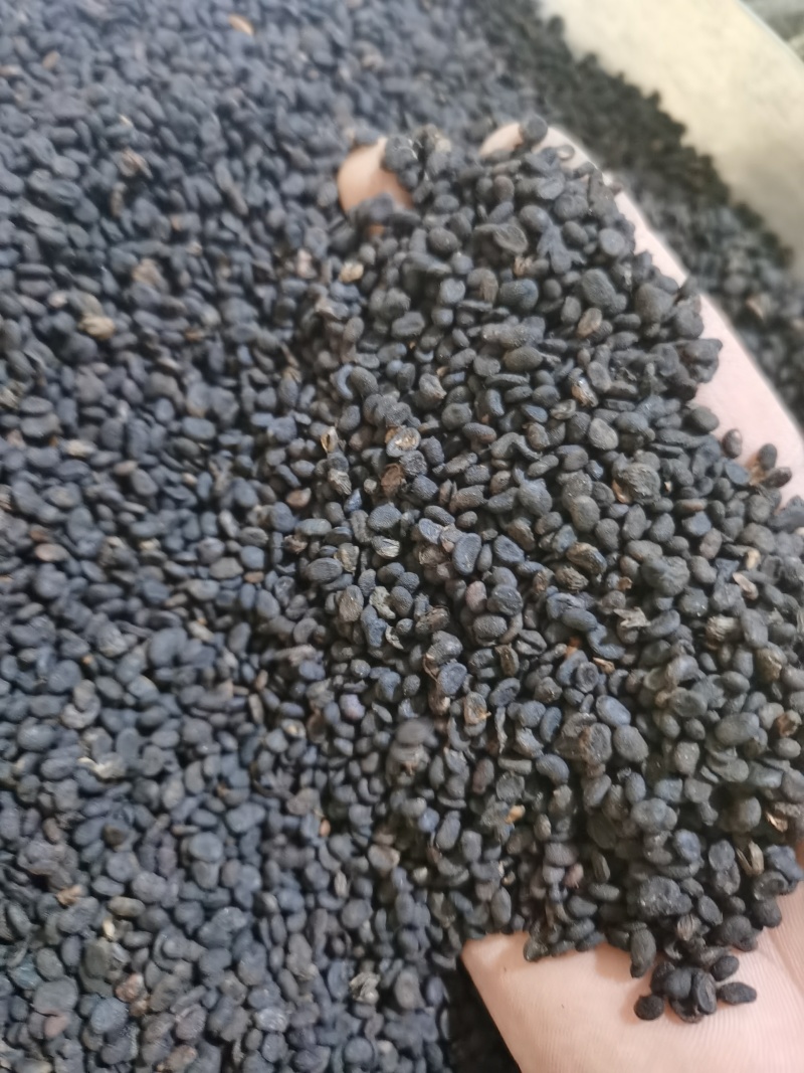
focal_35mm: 27
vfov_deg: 65.3
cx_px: 402
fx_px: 836
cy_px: 536
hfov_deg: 51.3
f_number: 1.8
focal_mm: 5.58
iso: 1000
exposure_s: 1/18
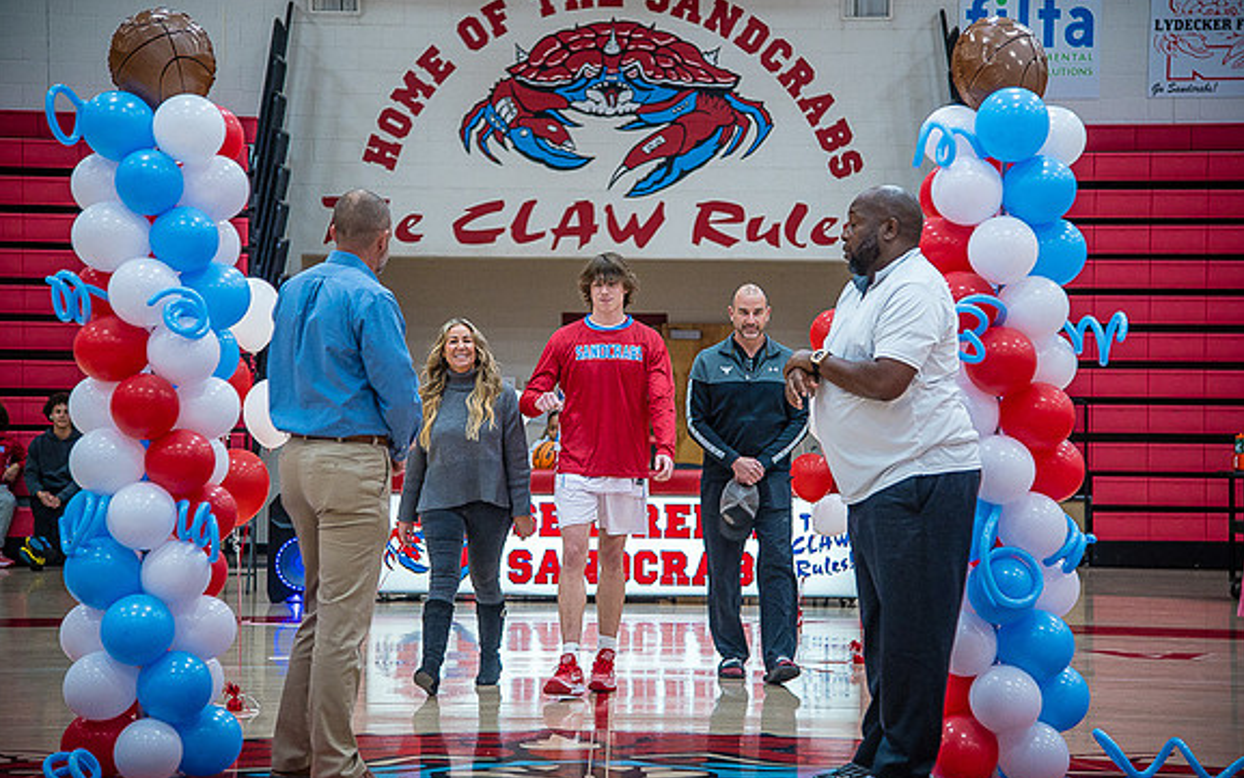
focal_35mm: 88
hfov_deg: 23.5
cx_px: 621
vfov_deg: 14.9
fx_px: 2984
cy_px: 377
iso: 2000
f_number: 4
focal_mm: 86
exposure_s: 1/320
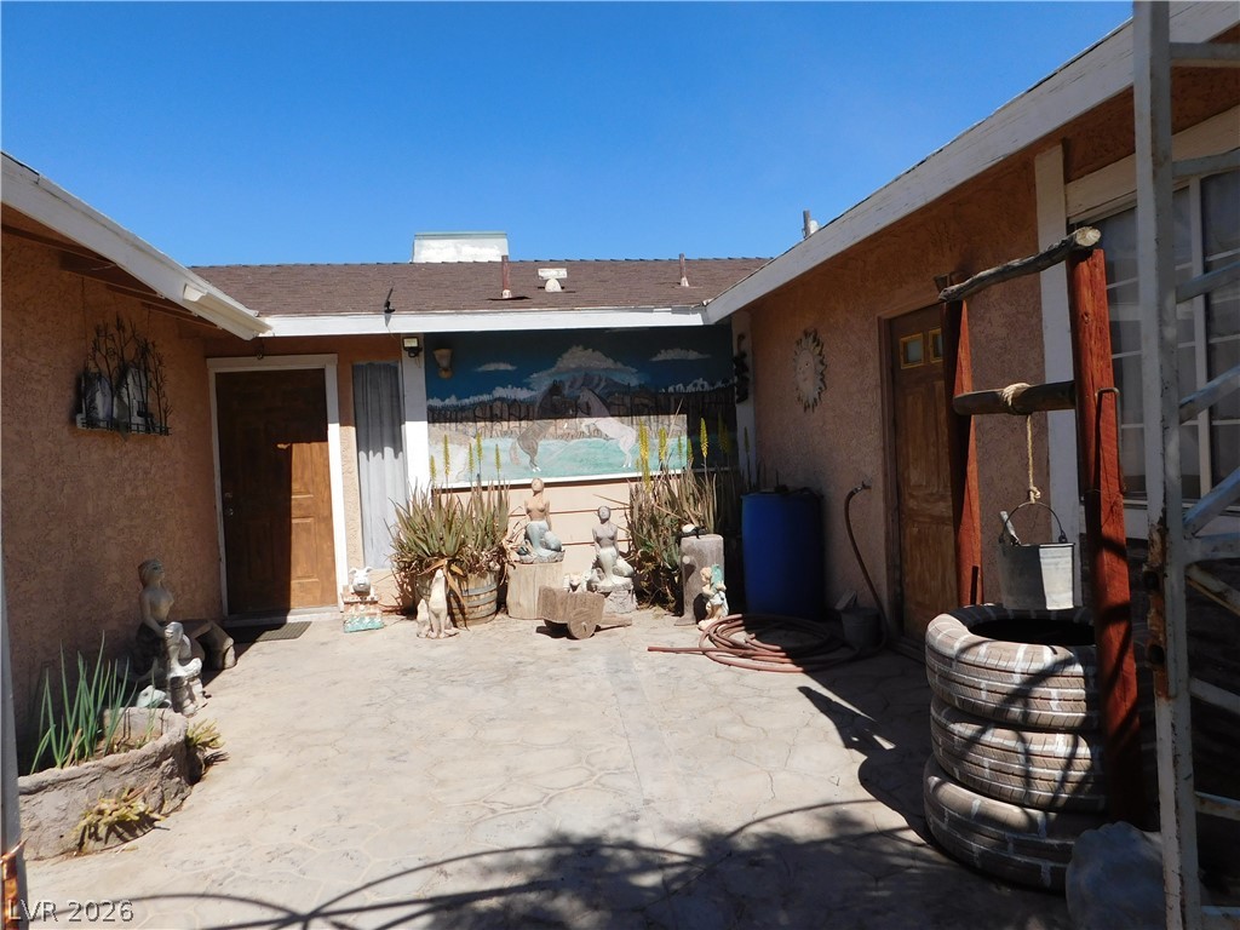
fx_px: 824
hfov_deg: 73.9
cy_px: 465
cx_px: 620
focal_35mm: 23
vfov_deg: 58.9
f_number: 6
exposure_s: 1/640
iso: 125
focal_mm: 4
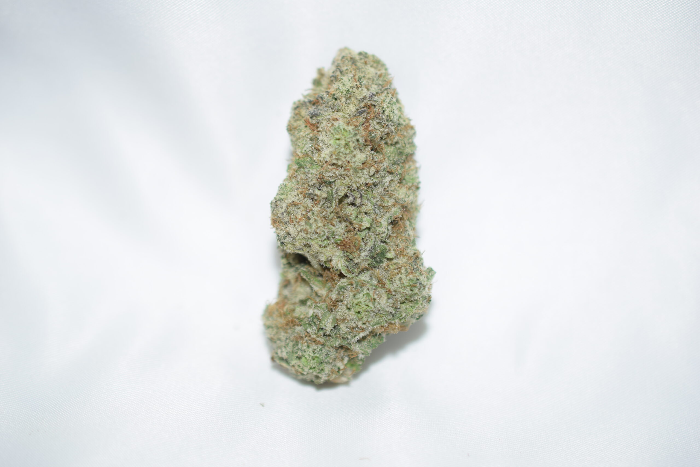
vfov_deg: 22.6
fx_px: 1167
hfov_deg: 33.4
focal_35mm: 60
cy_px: 234
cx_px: 350
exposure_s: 1/60
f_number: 3.2
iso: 100
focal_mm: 40
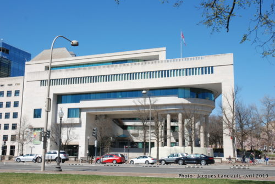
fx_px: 333
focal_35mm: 44
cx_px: 138
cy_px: 92
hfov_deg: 44.9
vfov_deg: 30.9
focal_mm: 29
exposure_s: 1/250
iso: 100
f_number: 8
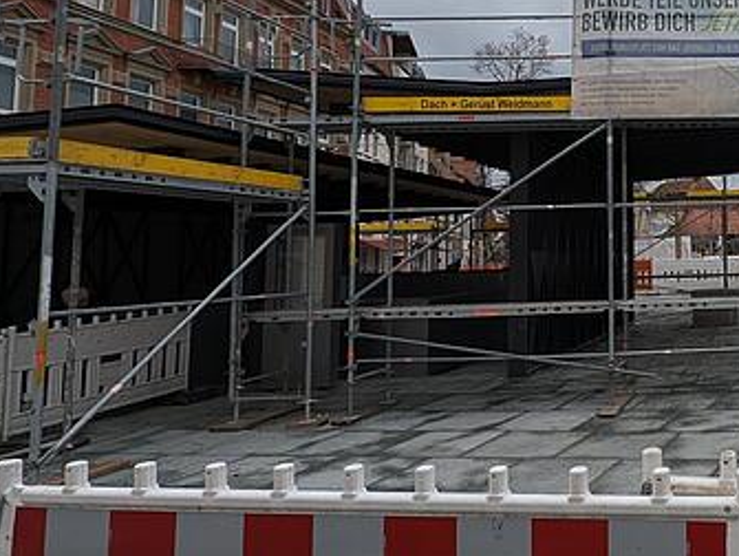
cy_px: 185
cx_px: 803
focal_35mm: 31
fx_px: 663
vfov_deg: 44.8
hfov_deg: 45.0
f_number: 2.2
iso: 48
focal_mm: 1.95
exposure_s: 1/387
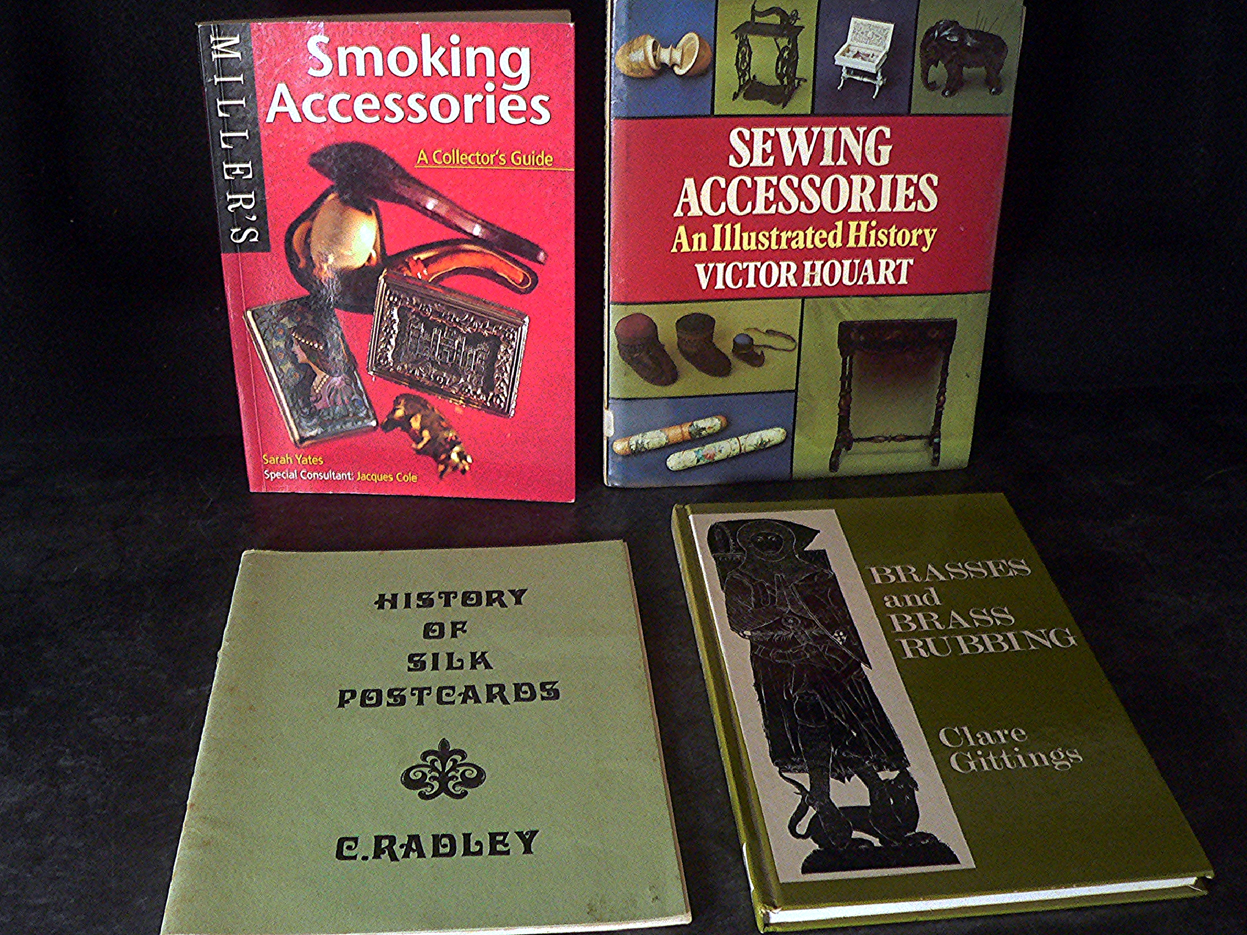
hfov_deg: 51.4
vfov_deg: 39.7
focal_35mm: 36
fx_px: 1297
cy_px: 468
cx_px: 624
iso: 400
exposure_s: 1/8
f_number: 2.8
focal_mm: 6
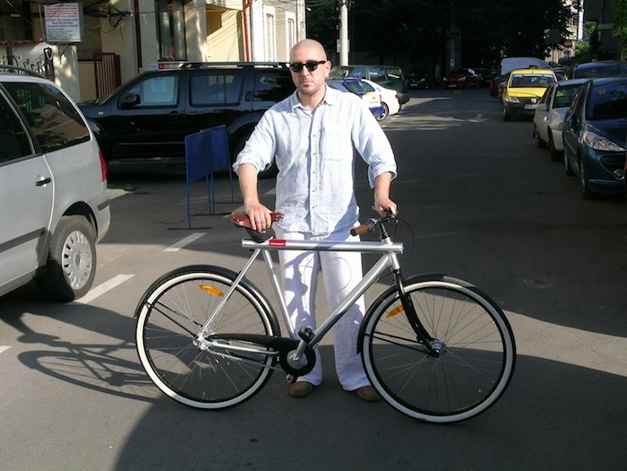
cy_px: 236
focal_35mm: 50
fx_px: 906
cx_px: 314
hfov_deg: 38.2
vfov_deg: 29.1
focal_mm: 10.3
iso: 50
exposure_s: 1/160
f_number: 6.8
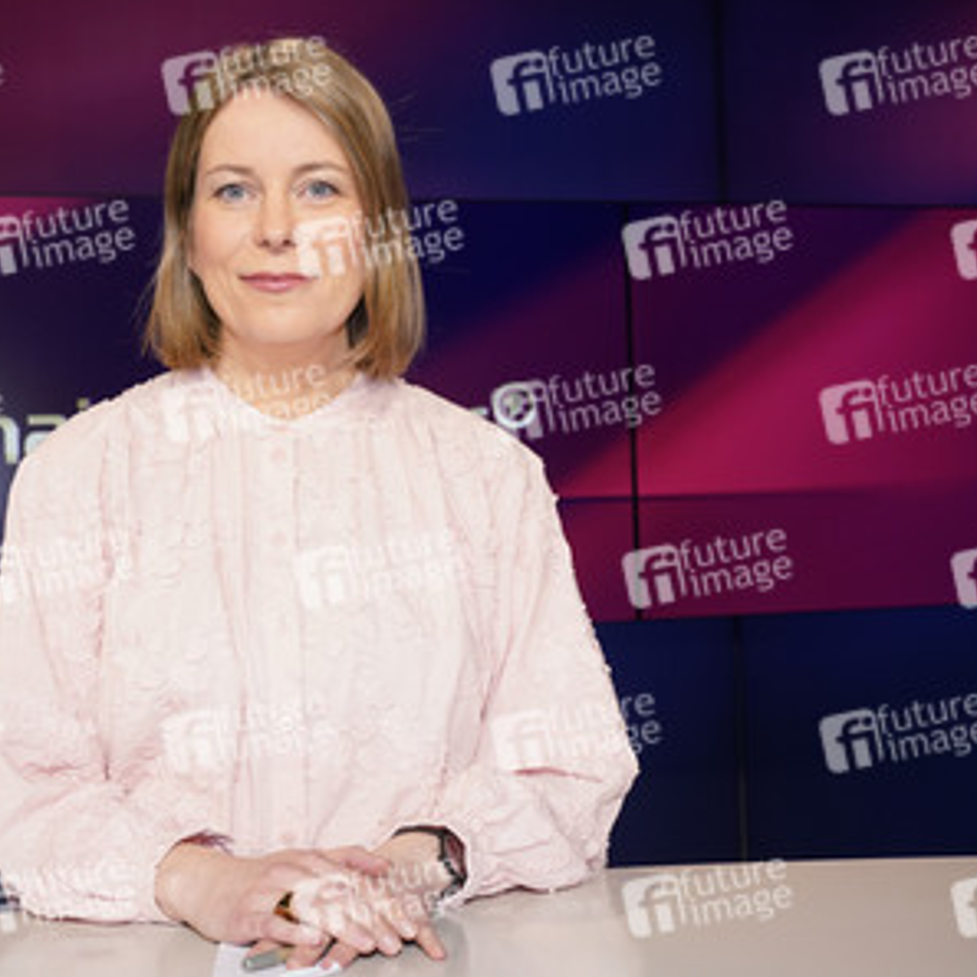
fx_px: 1565
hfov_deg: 34.2
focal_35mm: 49
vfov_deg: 34.7
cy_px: 487
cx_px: 291
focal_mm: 38
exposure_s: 1/160
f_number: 5.6
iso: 2000
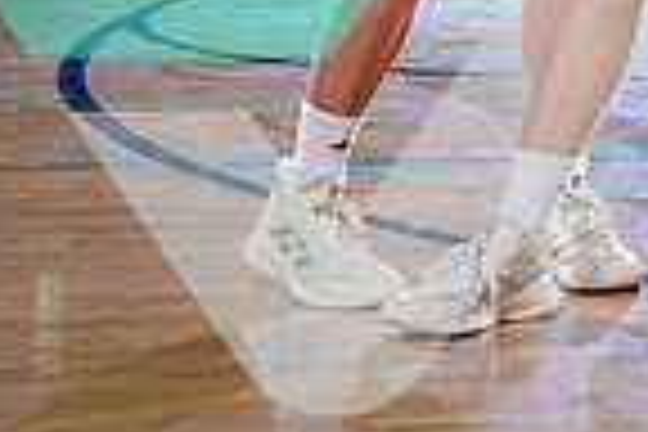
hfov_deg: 10.2
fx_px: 3438
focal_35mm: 191
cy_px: -371
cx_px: 1107
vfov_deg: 7.0
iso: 250
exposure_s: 1/250
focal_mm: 47
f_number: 8
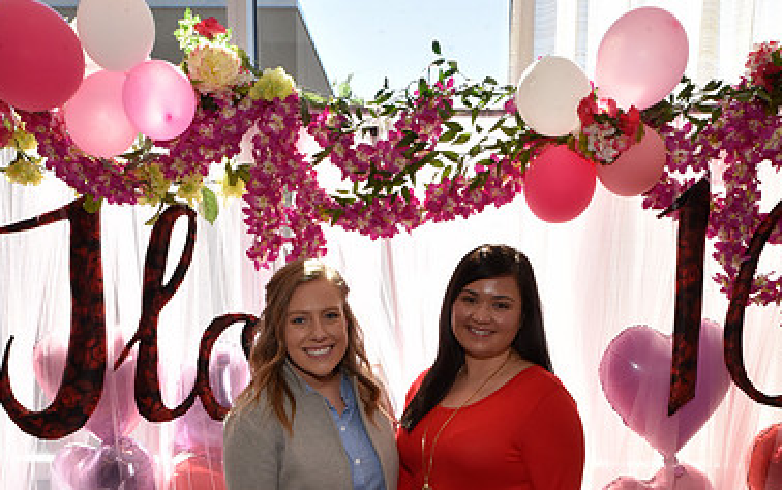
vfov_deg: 23.7
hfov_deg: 40.3
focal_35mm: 50
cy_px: 583
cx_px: 392
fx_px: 1067
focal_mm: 32
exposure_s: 1/200
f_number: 20
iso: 1600
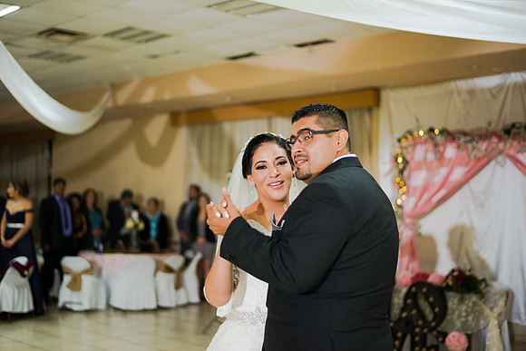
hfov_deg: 39.6
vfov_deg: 27.0
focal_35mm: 50
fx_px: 731
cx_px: 263
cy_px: 176
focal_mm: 50
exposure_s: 1/125
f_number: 1.8
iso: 800
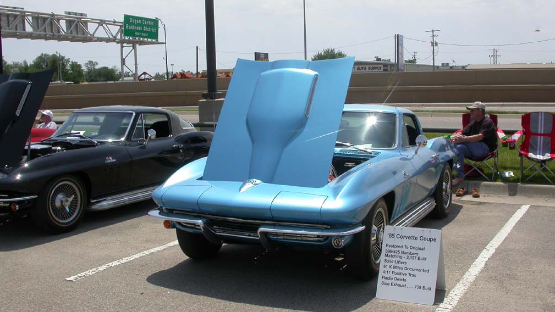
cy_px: 160
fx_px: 618
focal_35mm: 42
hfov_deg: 48.3
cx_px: 274
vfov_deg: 28.4
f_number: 7.5
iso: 100
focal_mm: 7.85
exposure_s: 1/439
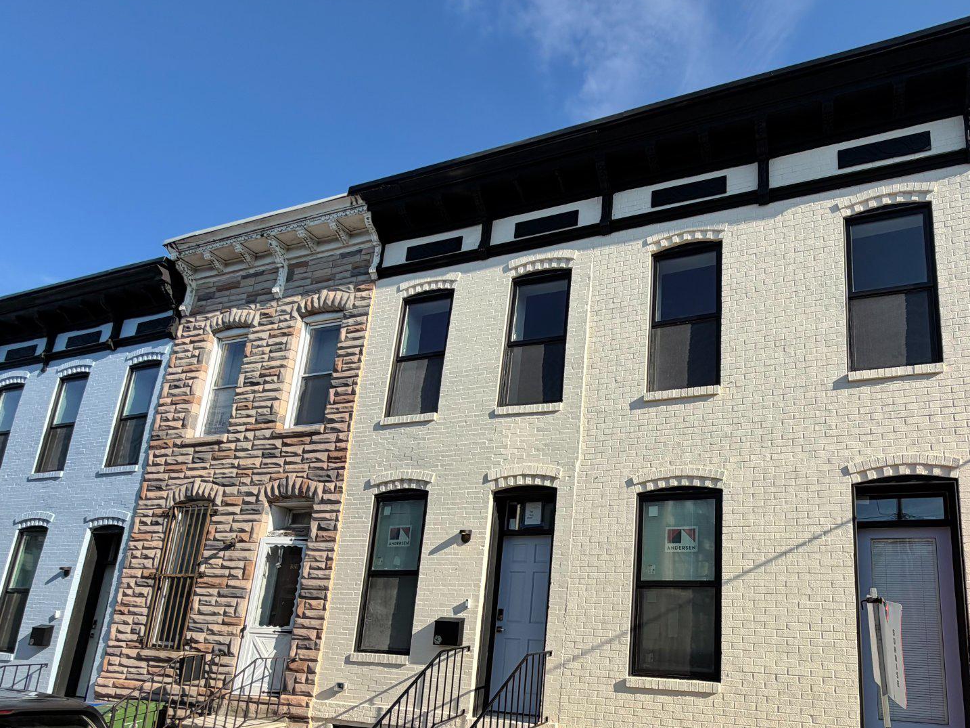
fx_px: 560
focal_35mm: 20
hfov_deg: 78.6
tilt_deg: +10.8
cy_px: 515
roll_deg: -1.3
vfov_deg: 63.4
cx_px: 660
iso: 20
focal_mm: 2.22
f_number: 2.2
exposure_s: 1/770
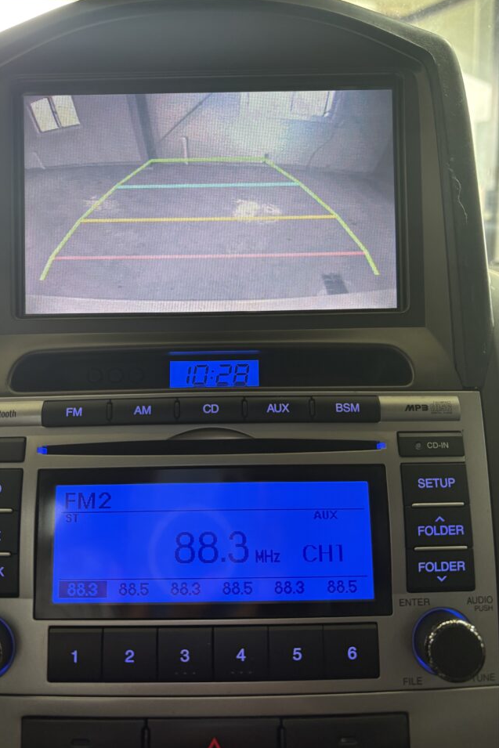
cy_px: 367
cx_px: 224
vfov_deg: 63.6
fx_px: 603
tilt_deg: -8.9
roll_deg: +0.9
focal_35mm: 29
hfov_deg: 44.9
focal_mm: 5.96
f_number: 1.6
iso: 125
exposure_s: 1/100
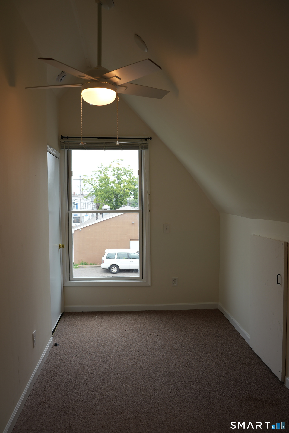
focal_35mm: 28
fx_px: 337
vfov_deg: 65.5
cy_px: 216
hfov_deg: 46.4
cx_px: 144
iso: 100
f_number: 4.5
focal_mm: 28
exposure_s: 1/80
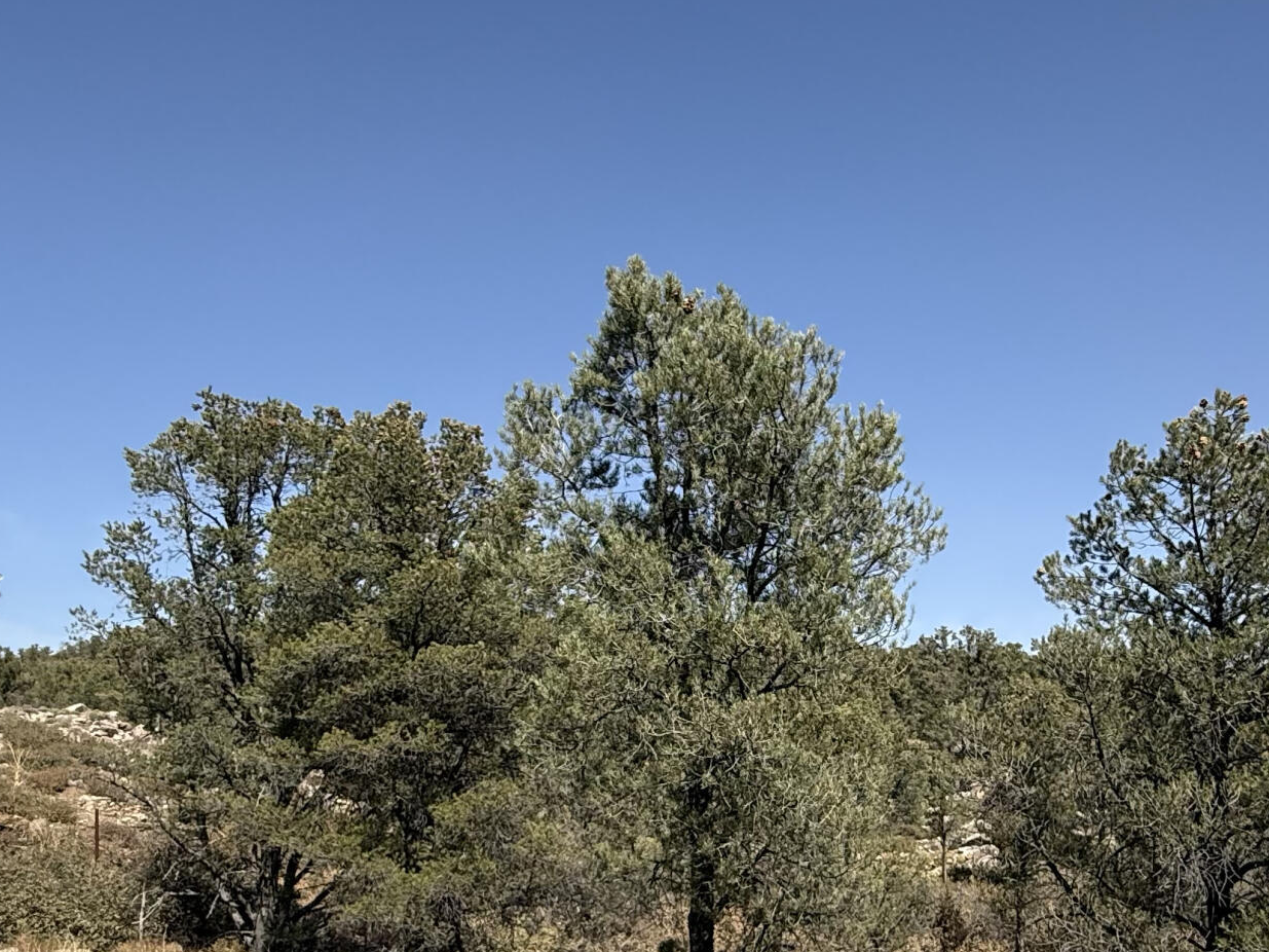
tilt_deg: +2.5
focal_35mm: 34
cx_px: 729
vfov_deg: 40.4
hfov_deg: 53.8
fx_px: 1246
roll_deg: +1.3
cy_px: 733
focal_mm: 2.22
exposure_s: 1/1795
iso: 50
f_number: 2.2
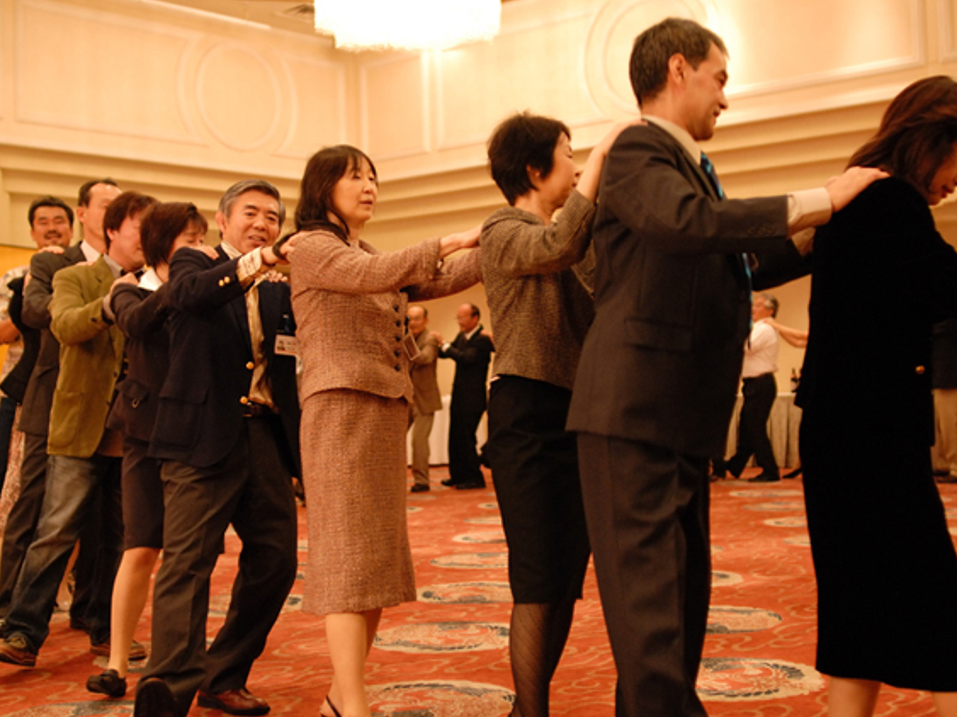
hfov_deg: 41.2
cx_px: 478
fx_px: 1271
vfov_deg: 31.5
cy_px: 363
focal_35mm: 46
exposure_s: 1/90
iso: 800
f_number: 2
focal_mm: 28
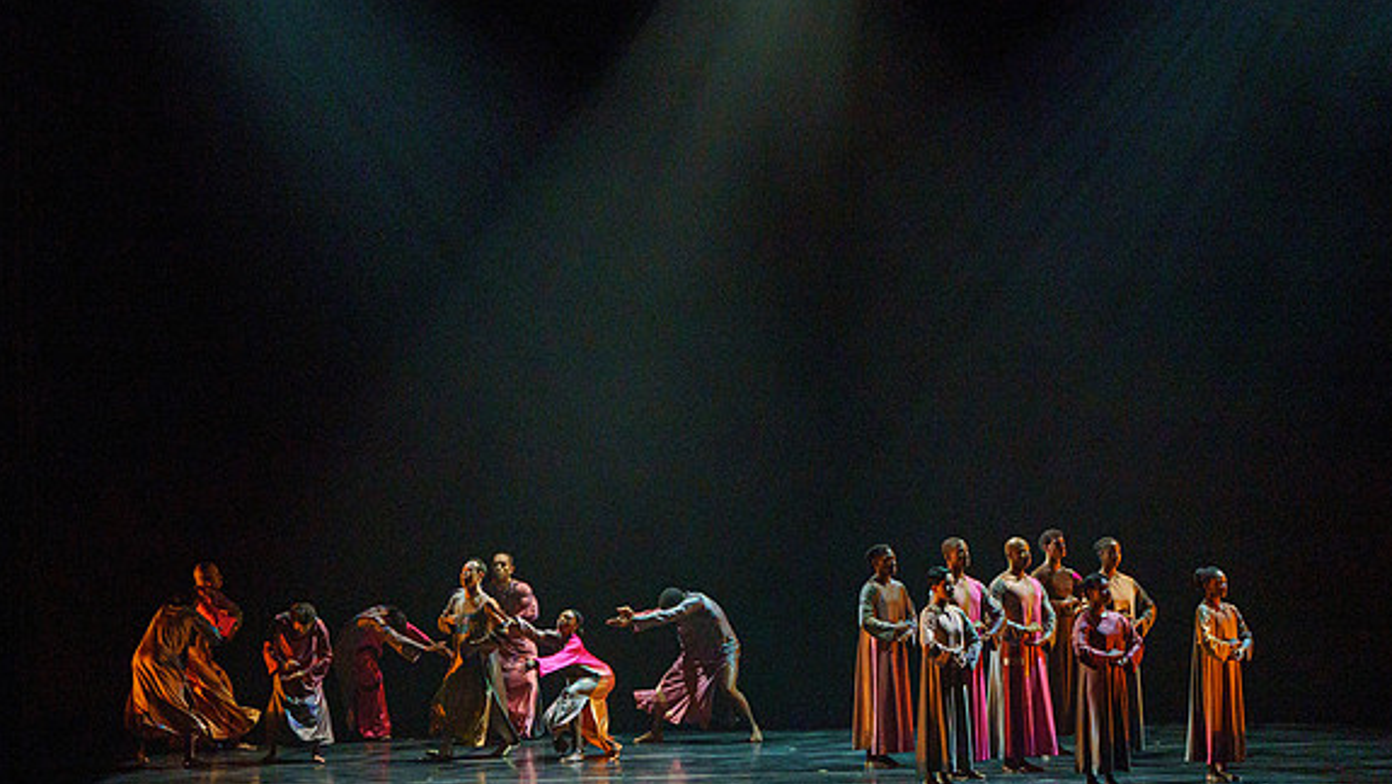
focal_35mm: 127
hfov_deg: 16.9
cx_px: 631
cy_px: 270
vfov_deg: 9.6
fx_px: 4690
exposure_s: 1/250
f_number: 5.6
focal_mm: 100
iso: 6400
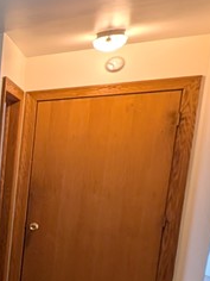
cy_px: 237
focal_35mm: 52
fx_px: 421
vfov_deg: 35.3
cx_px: -297
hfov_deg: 15.1
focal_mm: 2.02
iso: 83
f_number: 1.7
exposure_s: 1/60
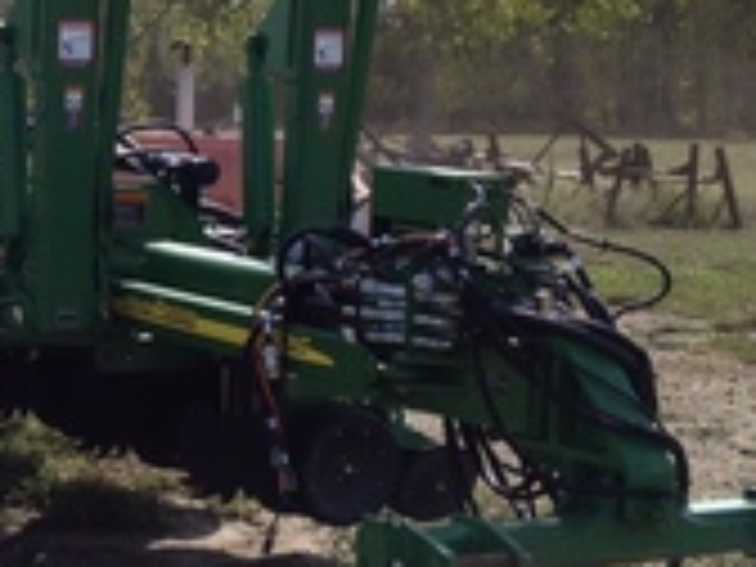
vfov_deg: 13.1
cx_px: -130
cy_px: 212
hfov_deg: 16.7
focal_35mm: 113
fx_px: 2468
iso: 64
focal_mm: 4.28
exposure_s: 1/1314
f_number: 2.4
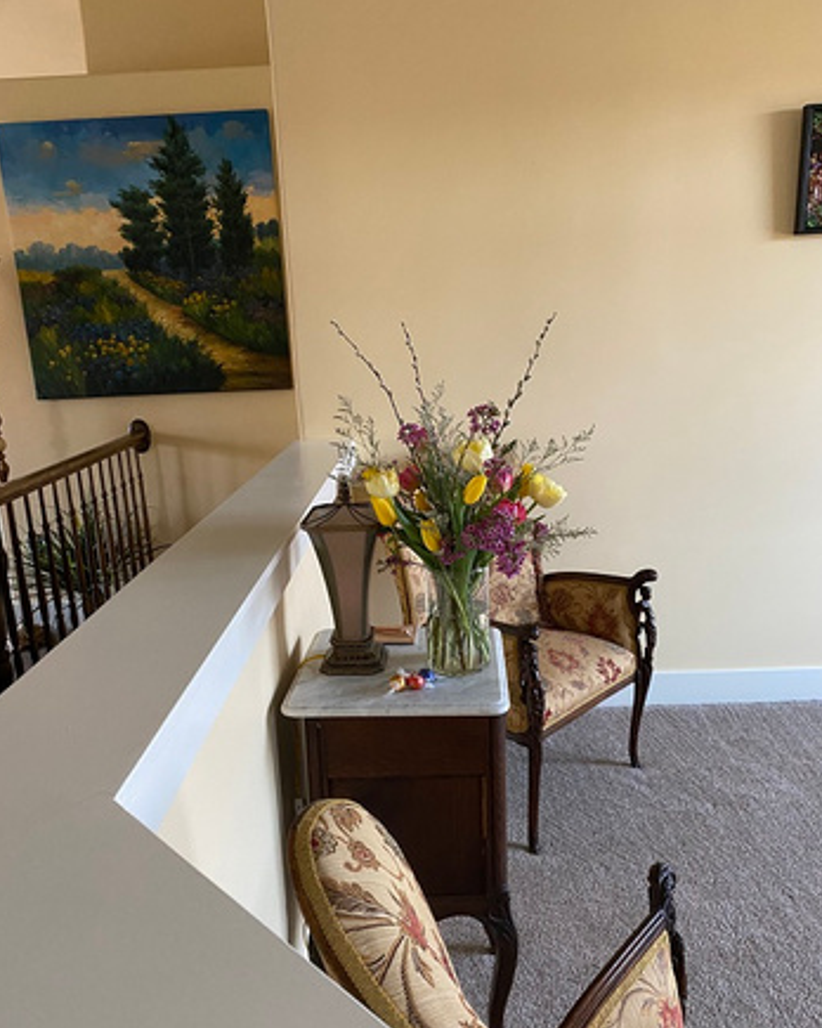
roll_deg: +2.8
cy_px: 536
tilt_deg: -12.8
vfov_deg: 62.2
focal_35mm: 28
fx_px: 851
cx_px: 413
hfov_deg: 51.5
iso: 400
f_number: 1.8
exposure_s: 1/40
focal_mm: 4.25
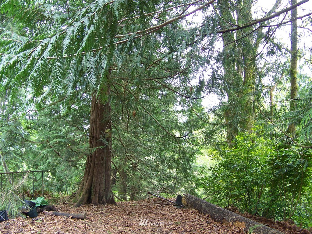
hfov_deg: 51.4
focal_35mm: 36
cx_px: 156
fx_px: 324
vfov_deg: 39.7
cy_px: 117
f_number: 2.8
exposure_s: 1/30
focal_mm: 5.85
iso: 100
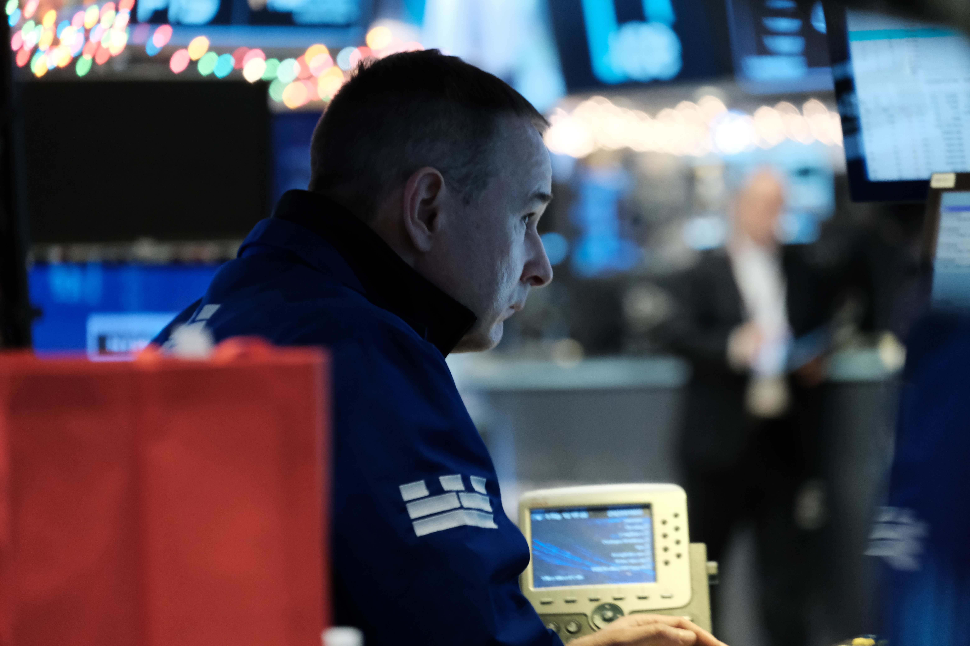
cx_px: 485
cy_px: 323
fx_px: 6305
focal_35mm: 234
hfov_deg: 8.8
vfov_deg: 5.9
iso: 3200
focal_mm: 156.1
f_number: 4.5
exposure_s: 1/38
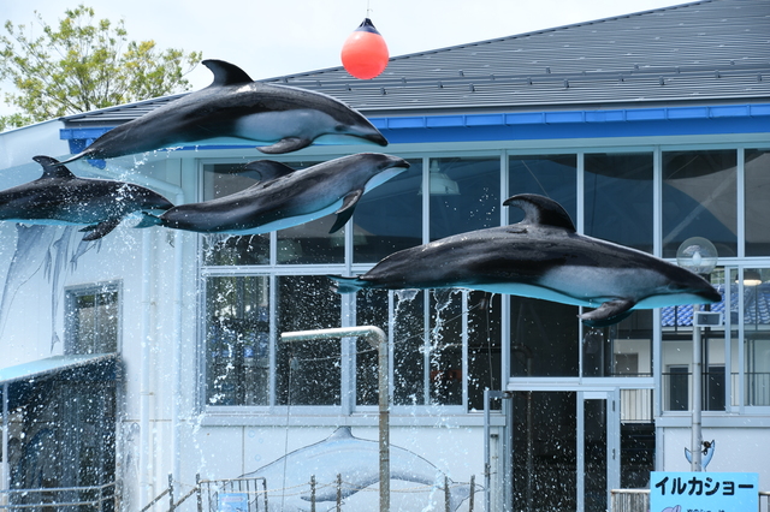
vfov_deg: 10.7
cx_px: 385
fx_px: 2726
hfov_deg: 16.1
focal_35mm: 128
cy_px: 256
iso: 100
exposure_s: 1/250
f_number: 8
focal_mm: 85
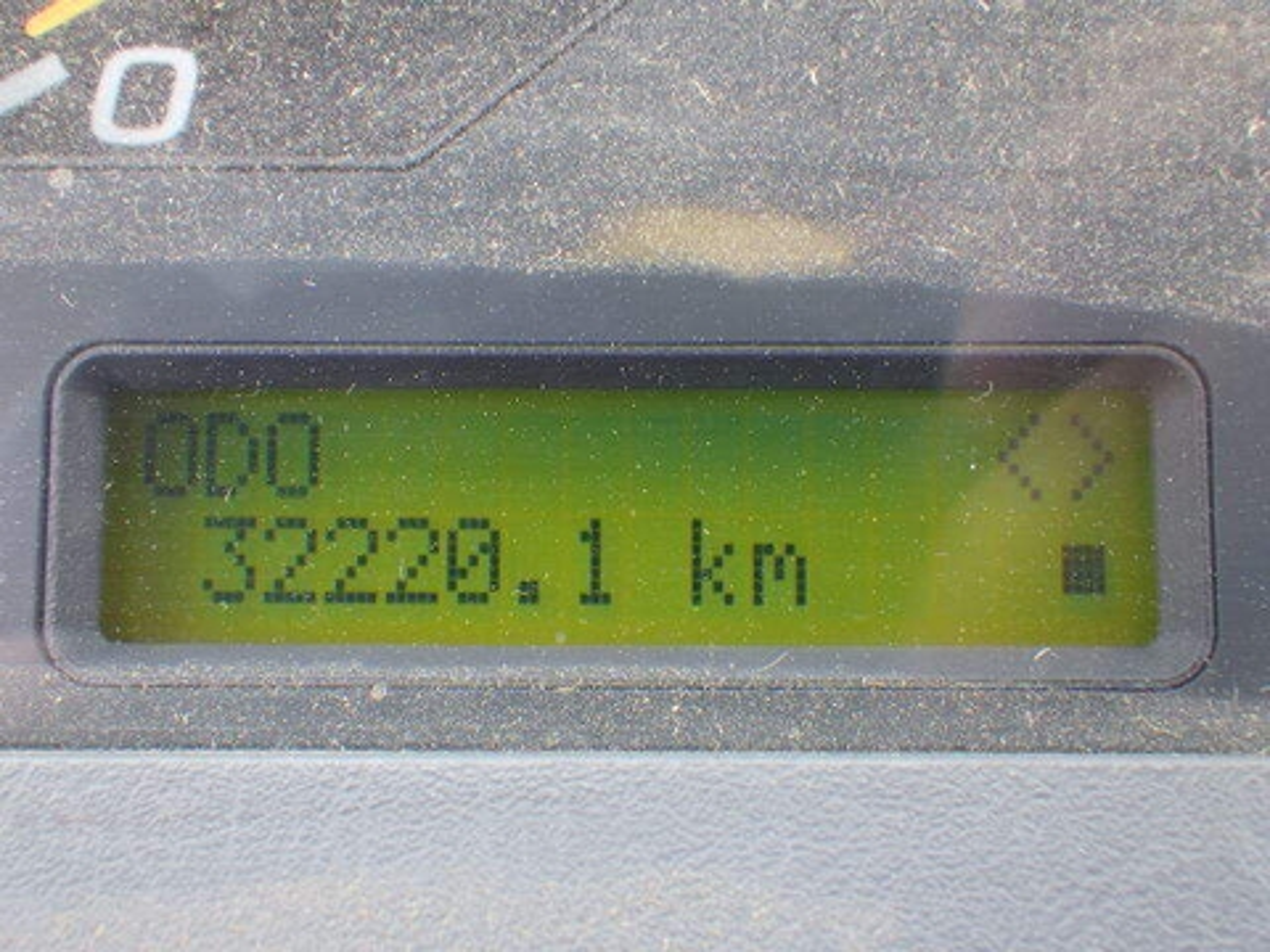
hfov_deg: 44.8
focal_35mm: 42
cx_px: 635
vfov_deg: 34.3
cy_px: 476
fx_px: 1541
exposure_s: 1/50
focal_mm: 7.5
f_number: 4.2
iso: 200
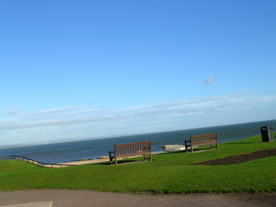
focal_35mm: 38
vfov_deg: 37.7
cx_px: 138
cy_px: 104
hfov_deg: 49.0
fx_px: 303
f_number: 5.6
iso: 50
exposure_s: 1/255
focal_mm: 5.8
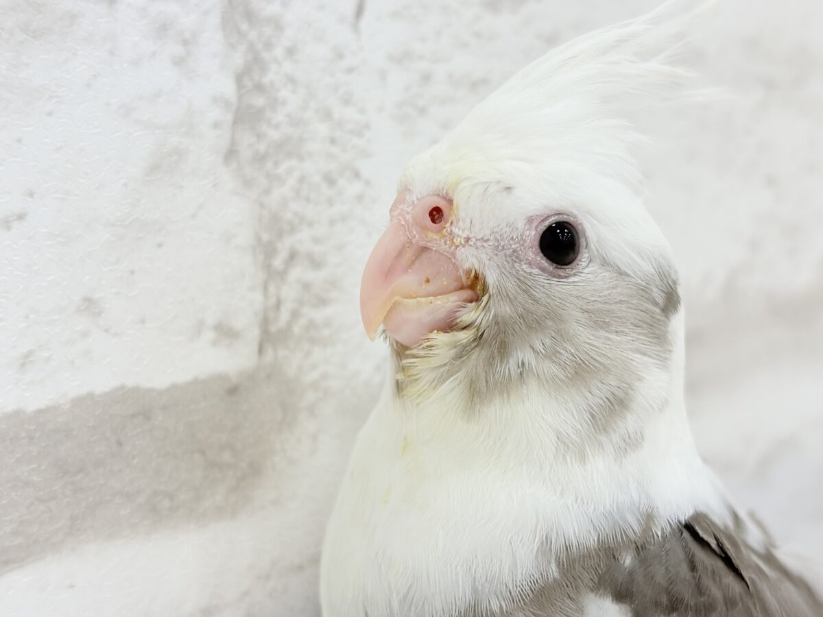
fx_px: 1236
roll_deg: +3.8
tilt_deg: -3.2
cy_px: 308
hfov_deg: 36.8
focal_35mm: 52
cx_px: 412
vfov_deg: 28.0
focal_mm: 5.96
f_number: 1.6
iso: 50
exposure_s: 1/50
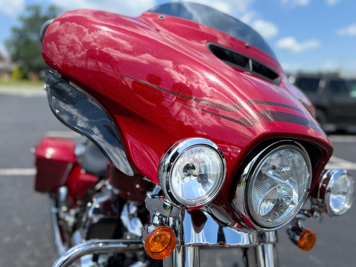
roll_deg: -1.5
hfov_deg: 71.6
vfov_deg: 56.8
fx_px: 247
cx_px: 178
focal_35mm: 24
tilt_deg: -11.1
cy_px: 134
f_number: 1.78
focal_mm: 6.76
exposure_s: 1/2445
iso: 80
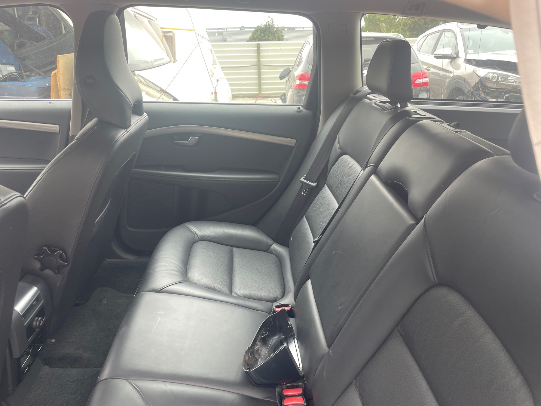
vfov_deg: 53.1
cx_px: 270
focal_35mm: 26
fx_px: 406
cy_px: 203
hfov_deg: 67.3
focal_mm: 4.2
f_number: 1.6
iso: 32
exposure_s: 1/121
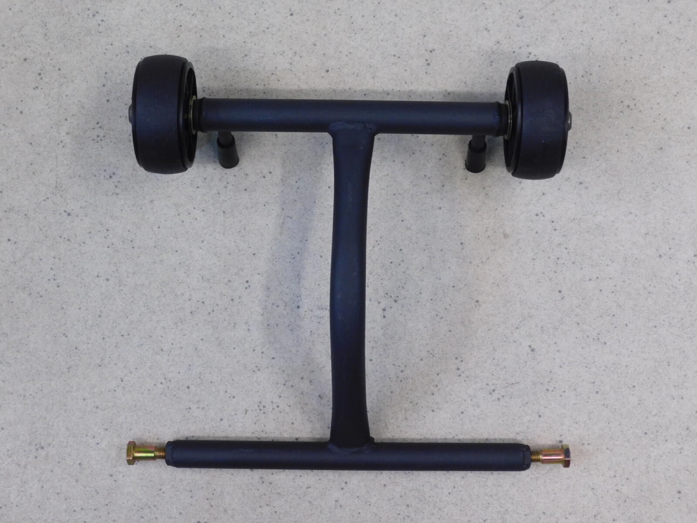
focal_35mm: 59
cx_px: 348
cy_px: 262
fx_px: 1188
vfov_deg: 24.8
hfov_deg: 32.7
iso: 220
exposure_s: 1/30
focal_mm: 10.4
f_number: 4
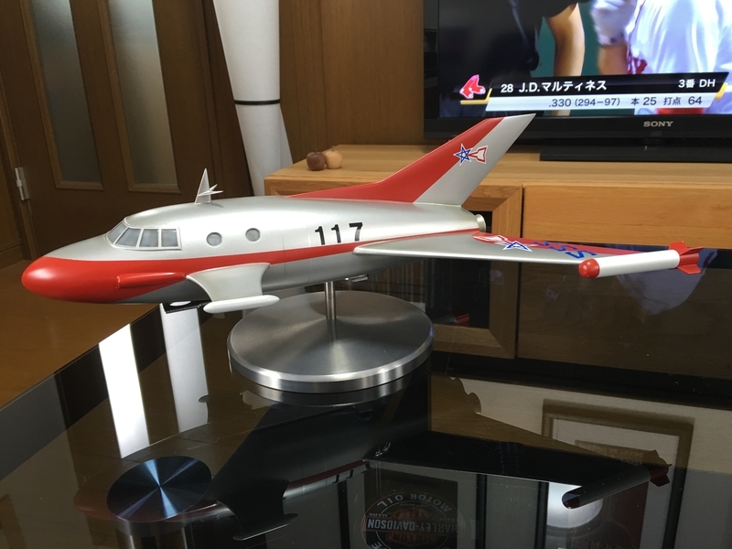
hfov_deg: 61.7
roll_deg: +3.9
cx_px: 366
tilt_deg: -18.7
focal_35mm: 29
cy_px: 274
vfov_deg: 48.2
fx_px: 613
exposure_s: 1/15
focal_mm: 4.15
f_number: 2.2
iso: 32
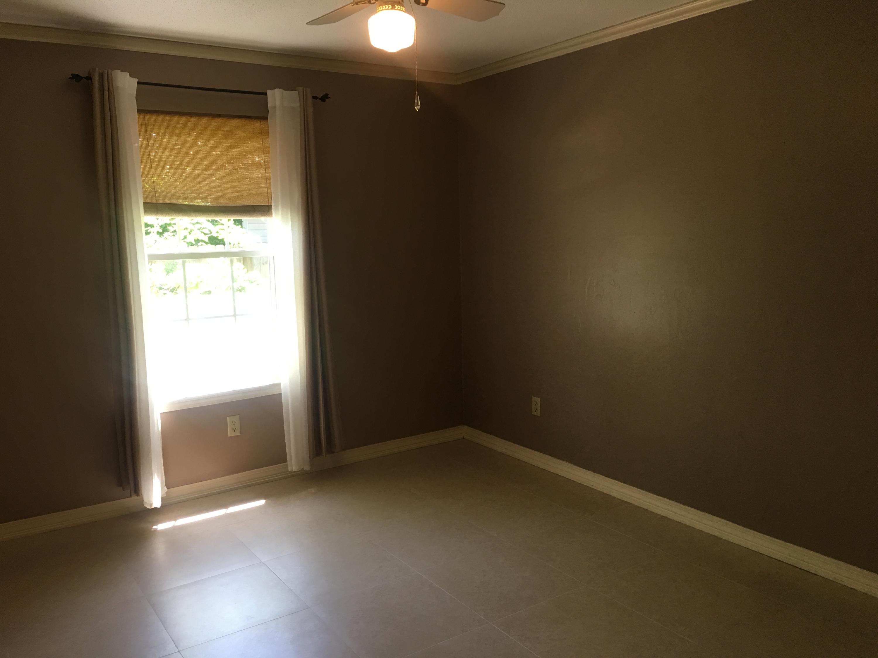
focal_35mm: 29
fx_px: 736
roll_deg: +0.7
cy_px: 329
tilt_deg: -7.4
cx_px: 439
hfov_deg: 61.7
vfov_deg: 48.2
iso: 32
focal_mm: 4.15
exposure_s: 1/15
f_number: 2.2
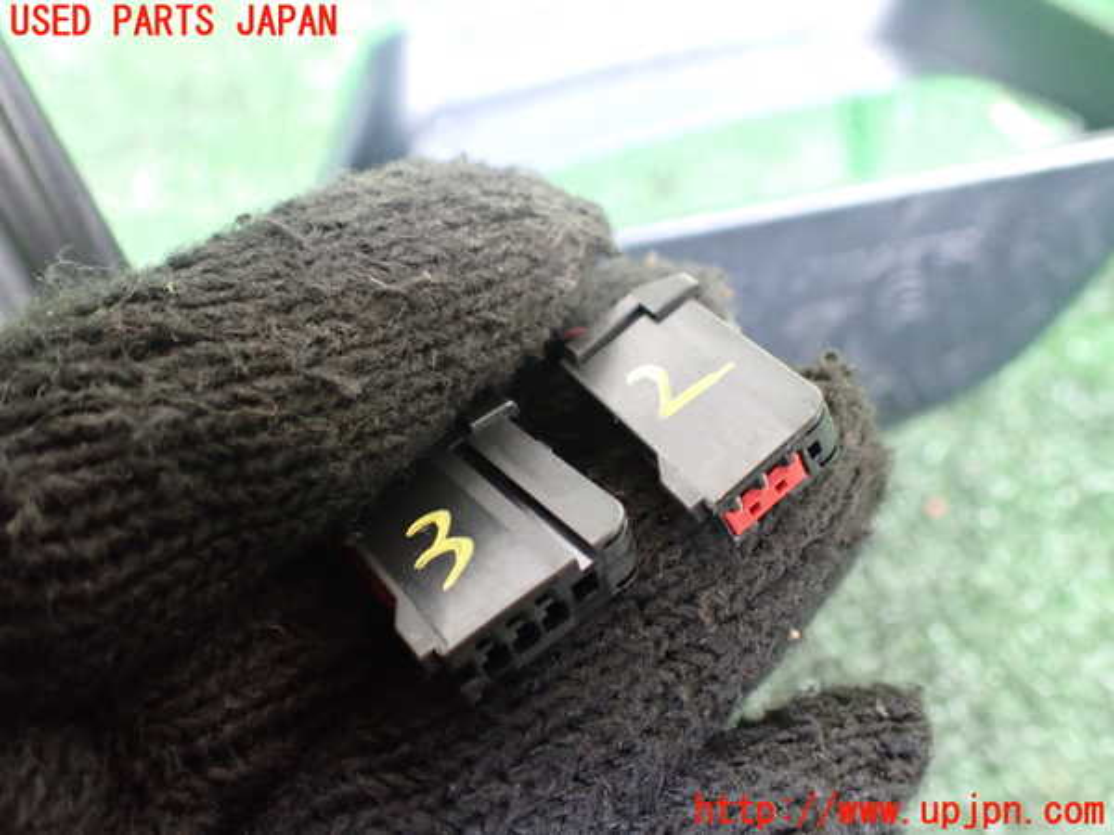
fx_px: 965
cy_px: 418
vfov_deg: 46.8
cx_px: 557
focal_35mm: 30
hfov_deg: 60.0
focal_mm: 5.4
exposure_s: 1/30
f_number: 2.3
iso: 1000
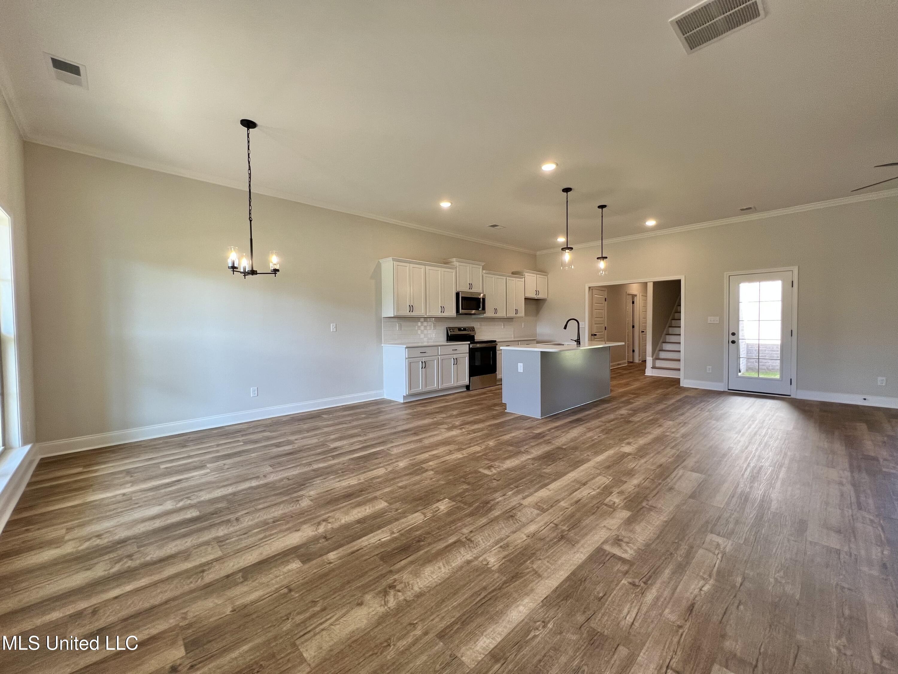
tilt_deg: -2.7
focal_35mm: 13
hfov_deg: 106.2
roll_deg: +0.3
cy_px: 337
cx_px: 449
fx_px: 337
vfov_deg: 89.9
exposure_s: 1/120
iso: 125
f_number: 1.8
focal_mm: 1.57
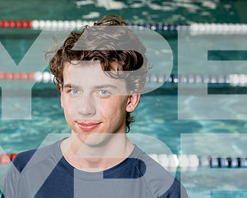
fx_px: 922
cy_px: 174
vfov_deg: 12.2
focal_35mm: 126
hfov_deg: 15.2
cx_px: 48
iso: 400
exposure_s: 1/250
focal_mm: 58
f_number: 5
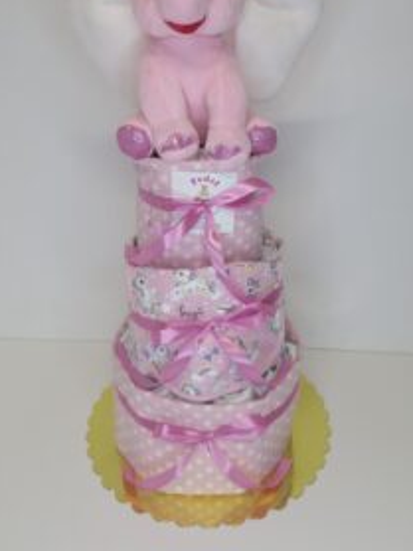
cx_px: 225
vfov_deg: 55.0
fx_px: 525
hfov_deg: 42.9
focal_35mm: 33
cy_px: 219
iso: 100
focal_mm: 5.54
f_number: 1.8
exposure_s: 1/100
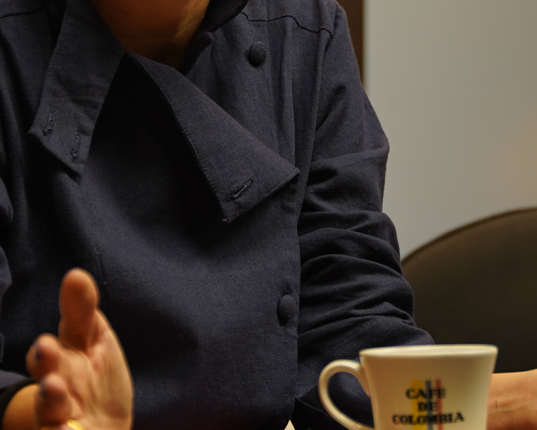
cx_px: 277
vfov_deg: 6.9
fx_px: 3560
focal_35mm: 224
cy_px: 35
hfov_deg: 8.6
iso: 200
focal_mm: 53.1
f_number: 2.8
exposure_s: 1/60
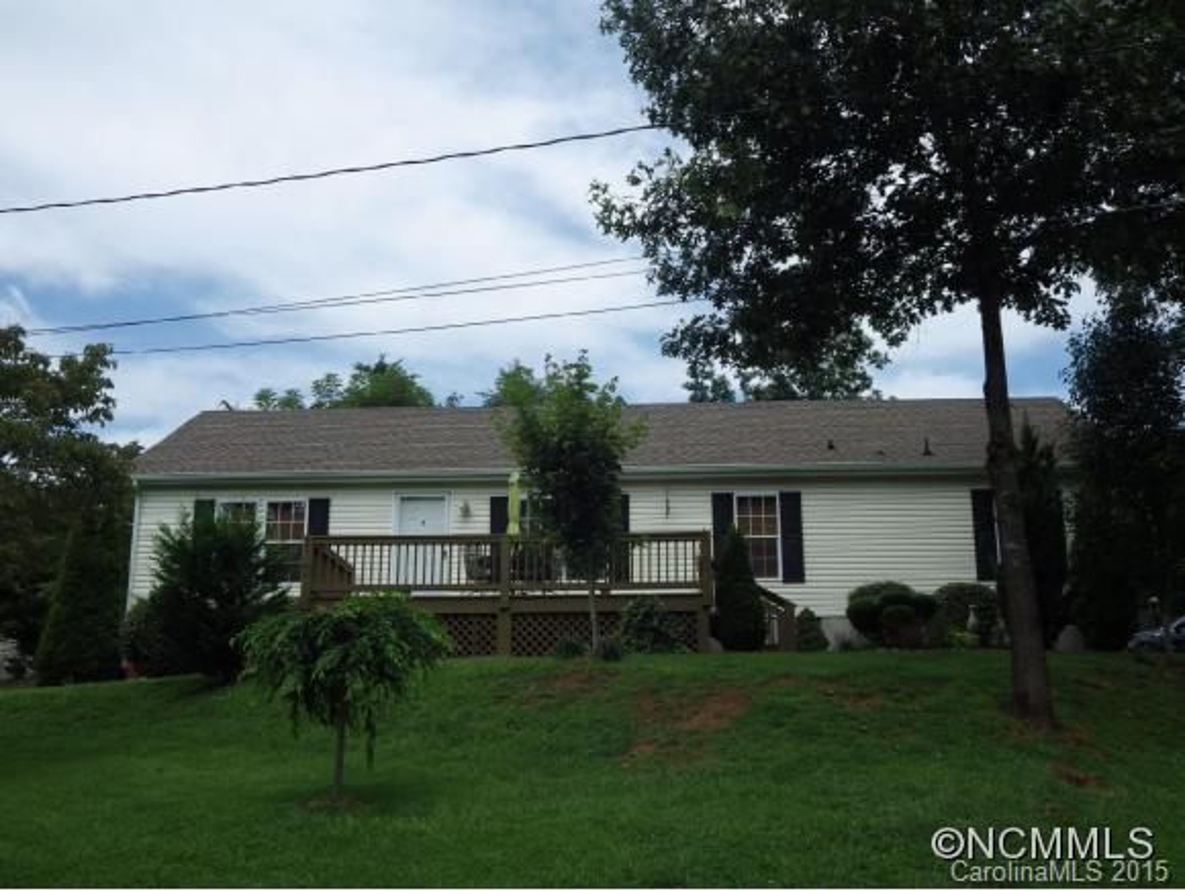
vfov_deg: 35.2
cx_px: 592
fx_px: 1405
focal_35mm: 41
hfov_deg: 45.7
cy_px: 446
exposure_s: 1/1000
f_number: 3.6
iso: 100
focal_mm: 7.4
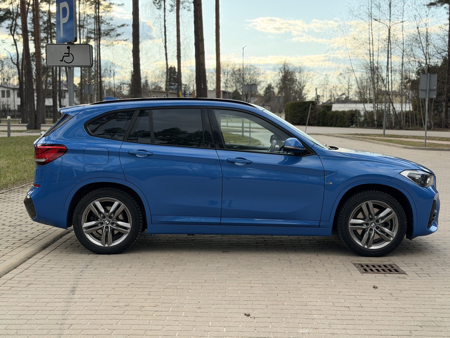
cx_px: 225
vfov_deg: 30.3
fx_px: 624
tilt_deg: -5.0
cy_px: 169
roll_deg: +0.0
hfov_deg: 39.7
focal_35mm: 48
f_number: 1.78
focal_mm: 6.76
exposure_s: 1/895
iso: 80
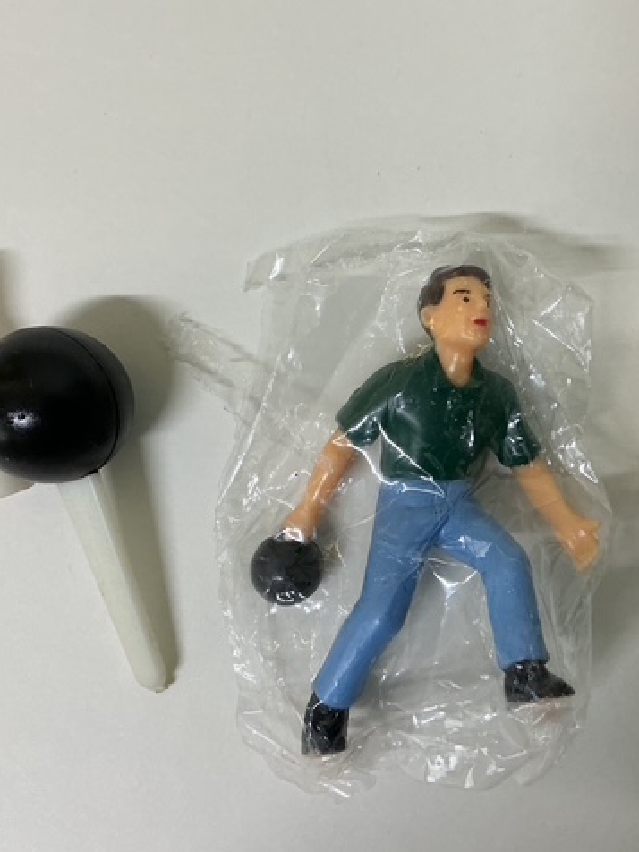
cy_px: 424
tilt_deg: -87.8
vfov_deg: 47.9
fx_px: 960
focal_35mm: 39
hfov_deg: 36.6
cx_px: 405
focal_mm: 3
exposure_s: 1/60
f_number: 1.8
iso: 125
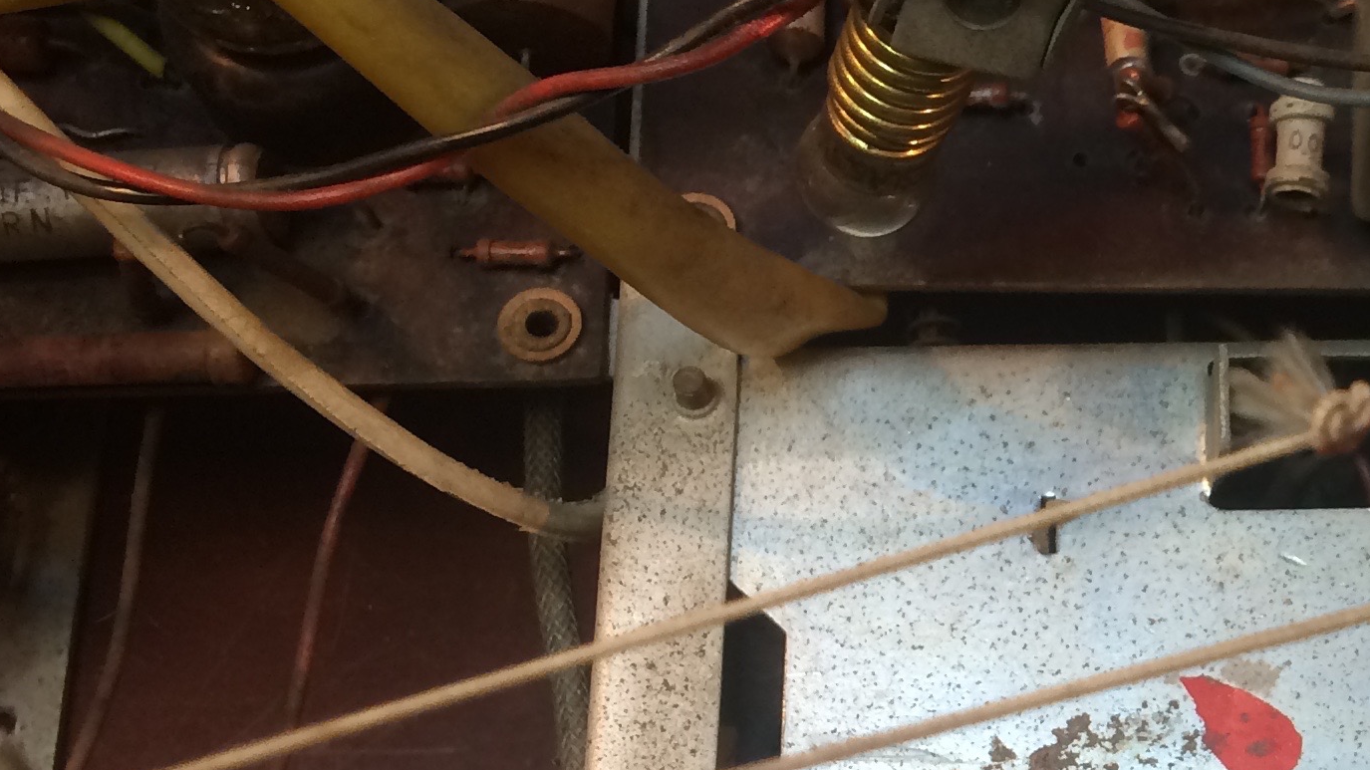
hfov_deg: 26.2
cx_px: 1471
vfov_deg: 16.0
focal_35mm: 75
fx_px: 2724
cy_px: 586
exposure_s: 1/33
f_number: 2.2
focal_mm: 4.15
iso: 50
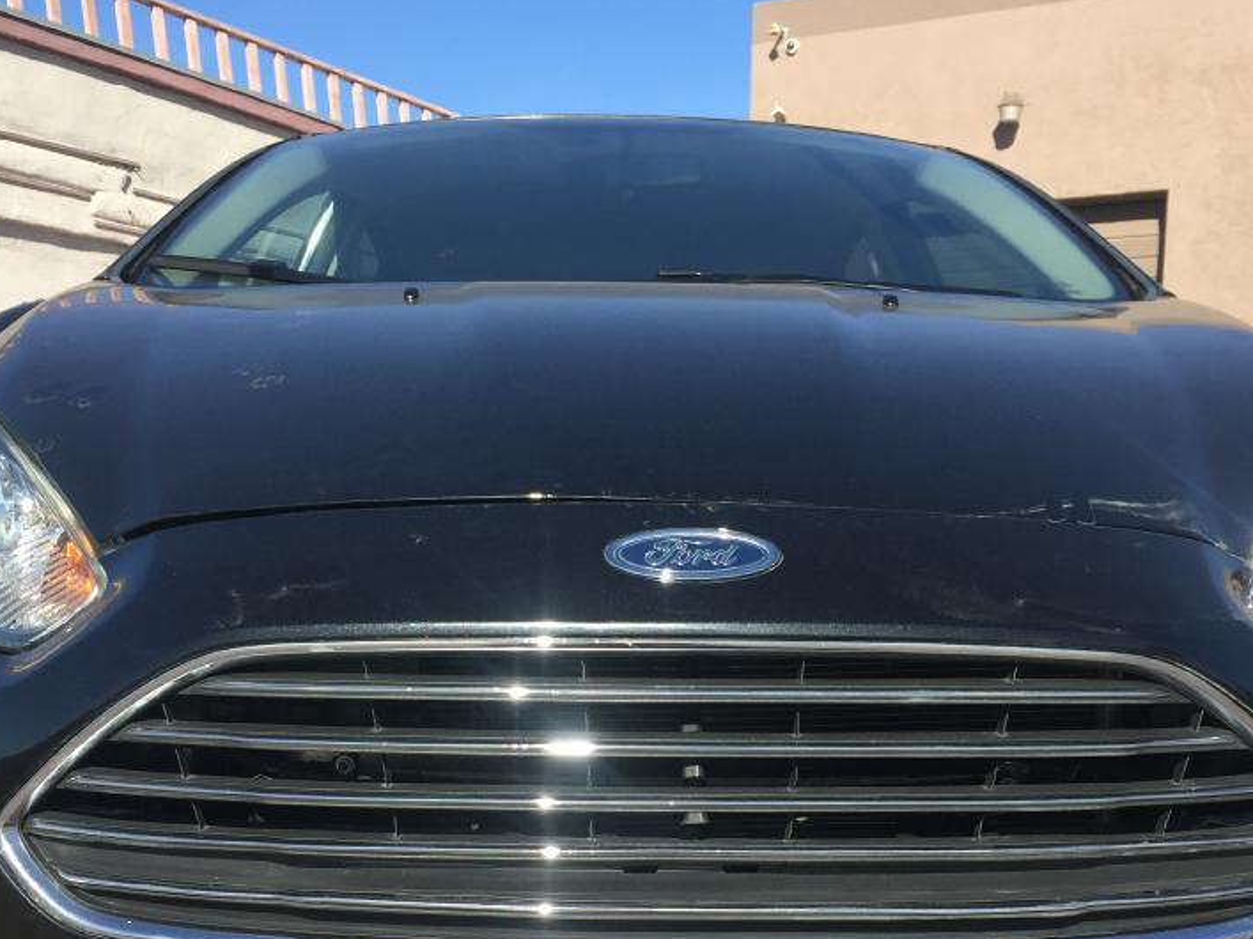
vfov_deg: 33.8
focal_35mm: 42
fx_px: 1520
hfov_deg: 44.8
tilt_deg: -6.1
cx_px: 629
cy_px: 675
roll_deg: -1.5
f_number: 2.2
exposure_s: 1/1319
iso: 32
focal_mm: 4.15
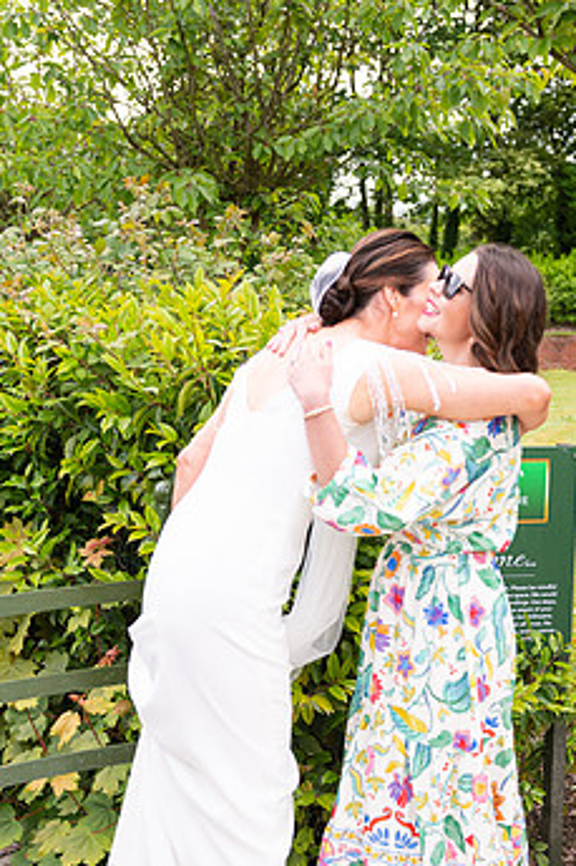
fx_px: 1297
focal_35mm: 54
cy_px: 480
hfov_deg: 25.0
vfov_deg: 36.8
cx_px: 307
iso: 250
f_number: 3.5
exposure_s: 1/1250
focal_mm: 32
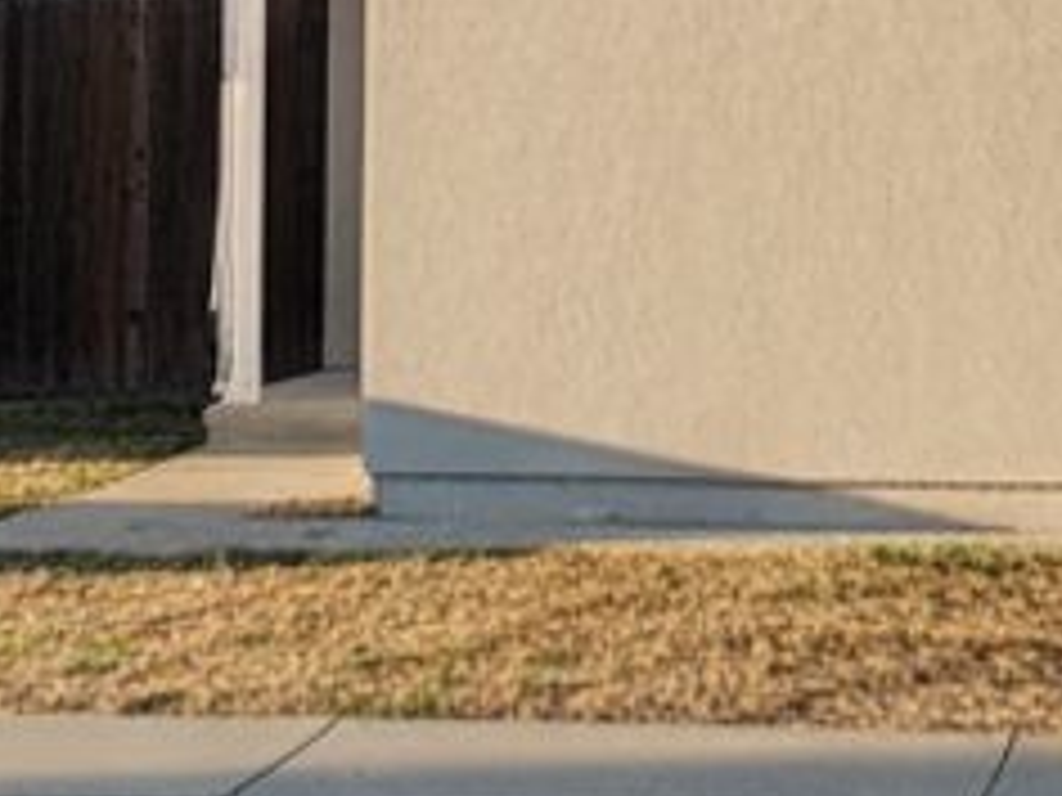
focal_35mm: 117
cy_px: -220
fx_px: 3589
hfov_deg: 16.8
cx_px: 742
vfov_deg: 12.3
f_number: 1.8
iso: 1114
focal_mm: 6.4
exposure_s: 1/556
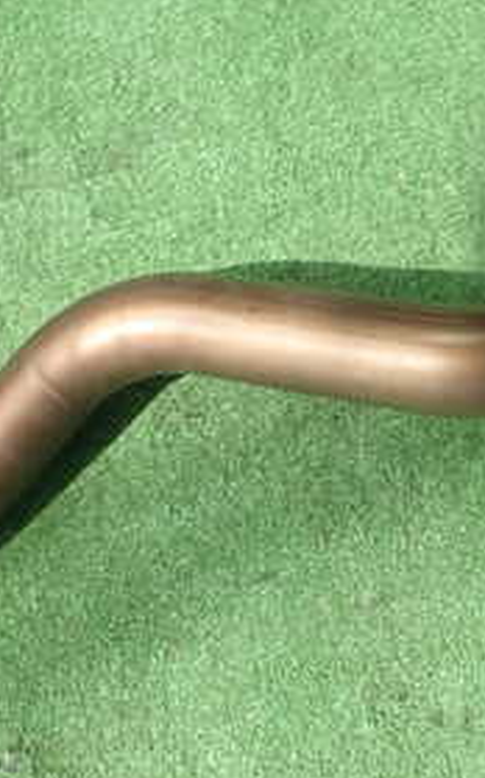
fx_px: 1207
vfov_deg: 35.7
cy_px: 418
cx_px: 187
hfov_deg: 22.7
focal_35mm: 57
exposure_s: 1/125
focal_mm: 4.5
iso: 100
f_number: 2.8
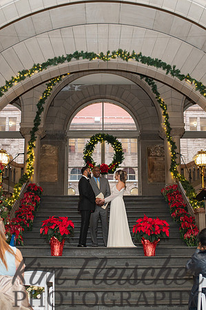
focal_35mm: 53
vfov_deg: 37.4
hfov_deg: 25.3
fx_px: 458
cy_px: 155
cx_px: 103
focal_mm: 35
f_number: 3.5
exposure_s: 1/200
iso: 1000
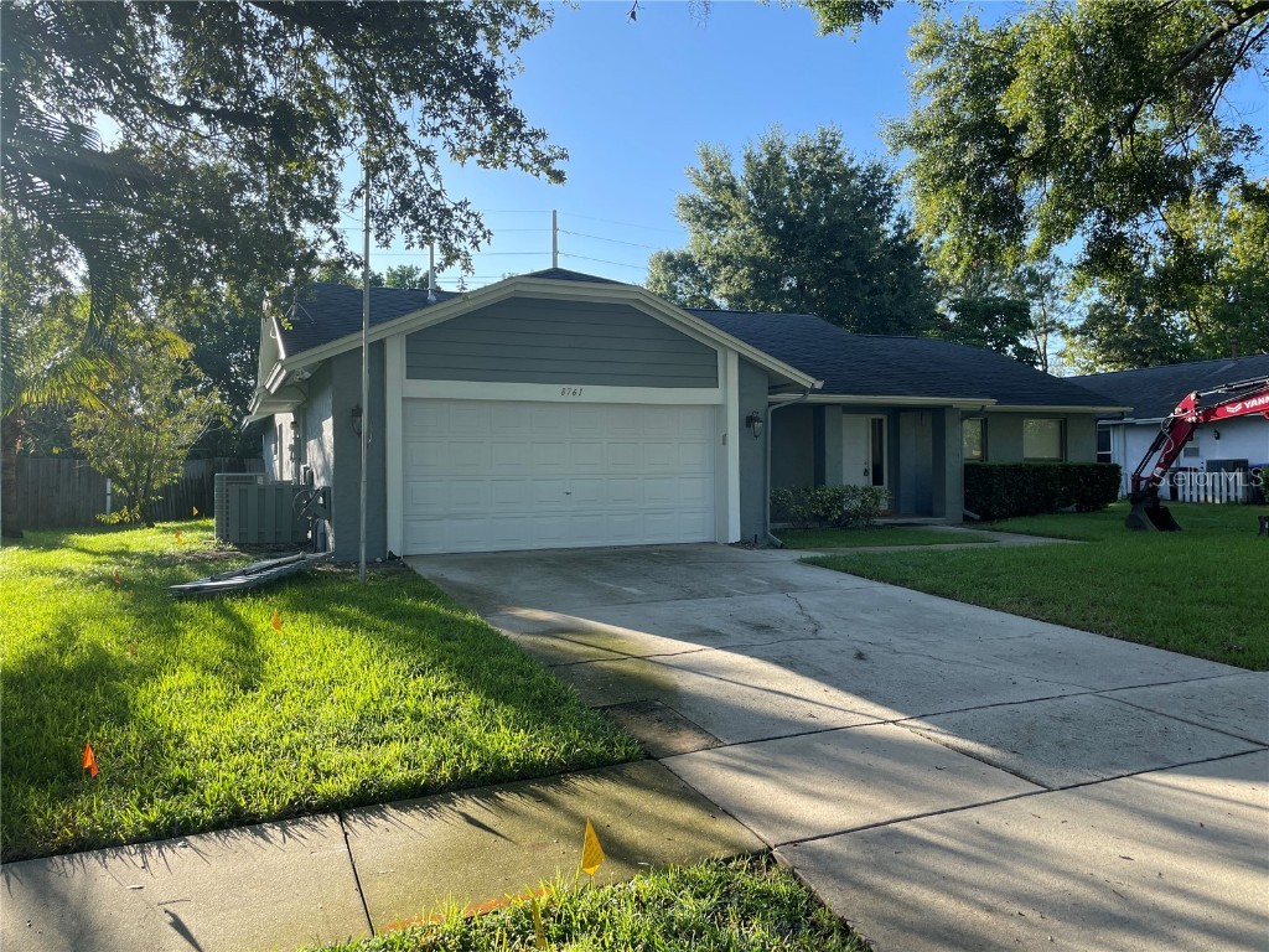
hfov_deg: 67.3
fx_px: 953
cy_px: 476
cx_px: 634
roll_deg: +0.8
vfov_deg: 53.1
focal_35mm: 26
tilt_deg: -0.9
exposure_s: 1/824
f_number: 1.6
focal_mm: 4.2
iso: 32
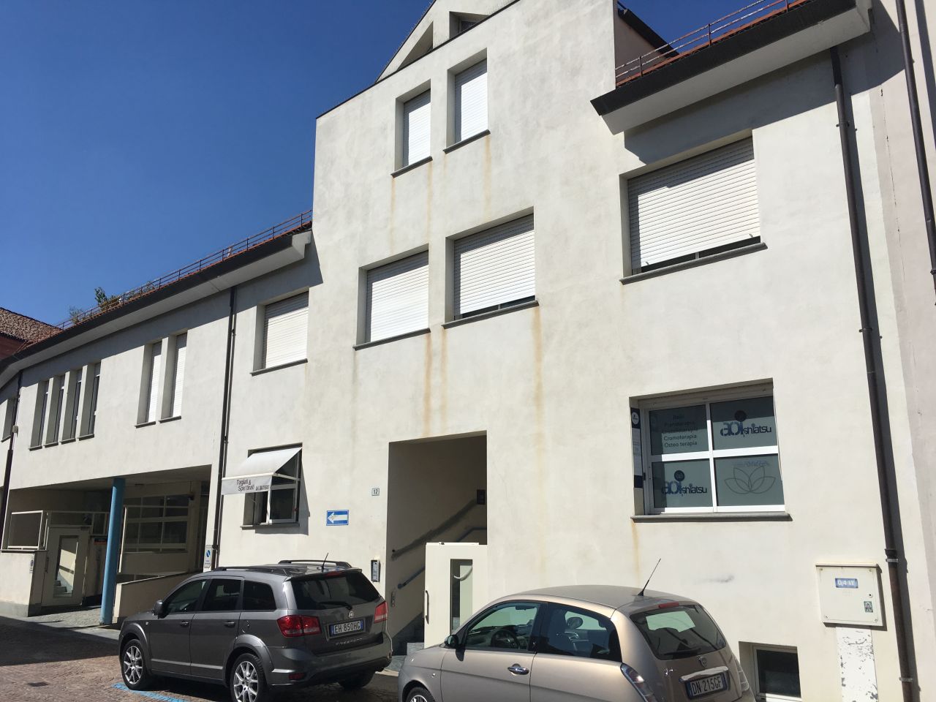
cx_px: 468
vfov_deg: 48.2
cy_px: 351
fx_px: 784
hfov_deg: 61.7
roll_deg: +0.6
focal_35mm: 29
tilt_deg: +13.4
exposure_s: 1/3344
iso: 25
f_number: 2.2
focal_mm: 4.15
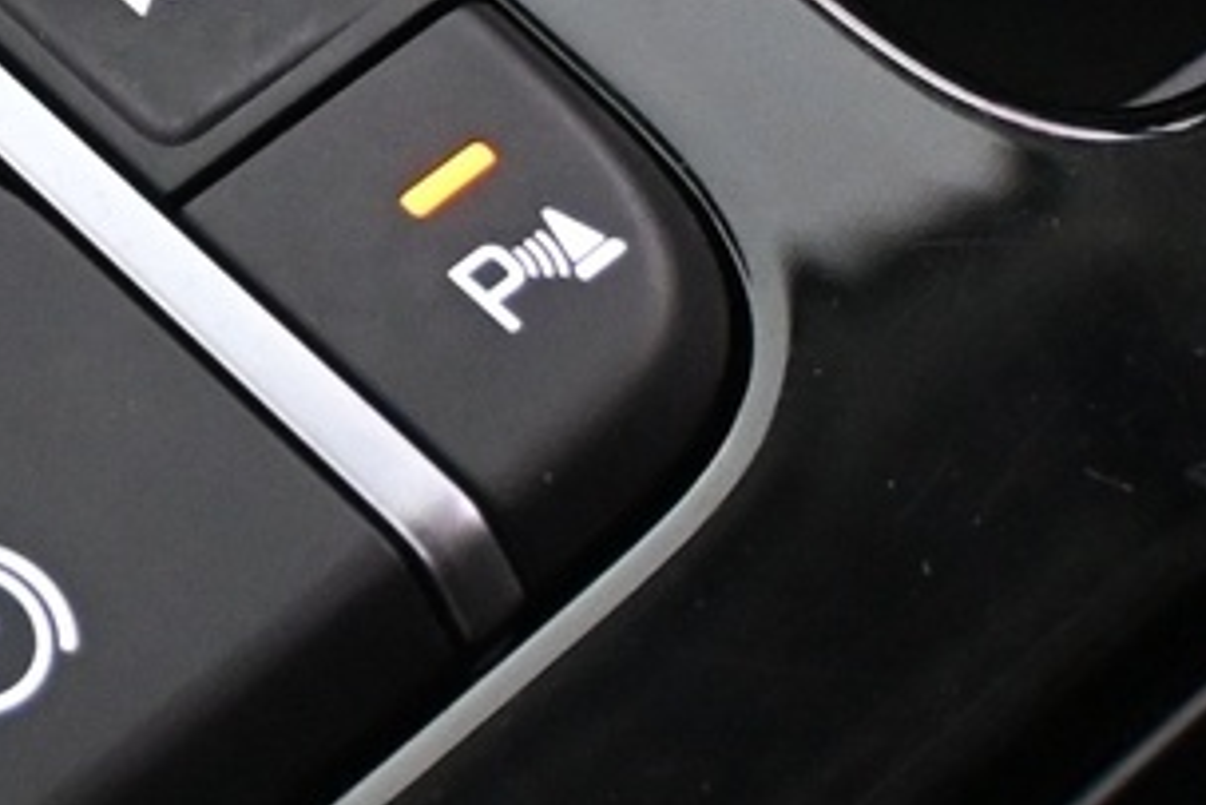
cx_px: -928
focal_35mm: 160
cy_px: -147
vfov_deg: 8.5
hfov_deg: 11.9
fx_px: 5362
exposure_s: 1/30
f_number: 3.8
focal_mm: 20
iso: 4000
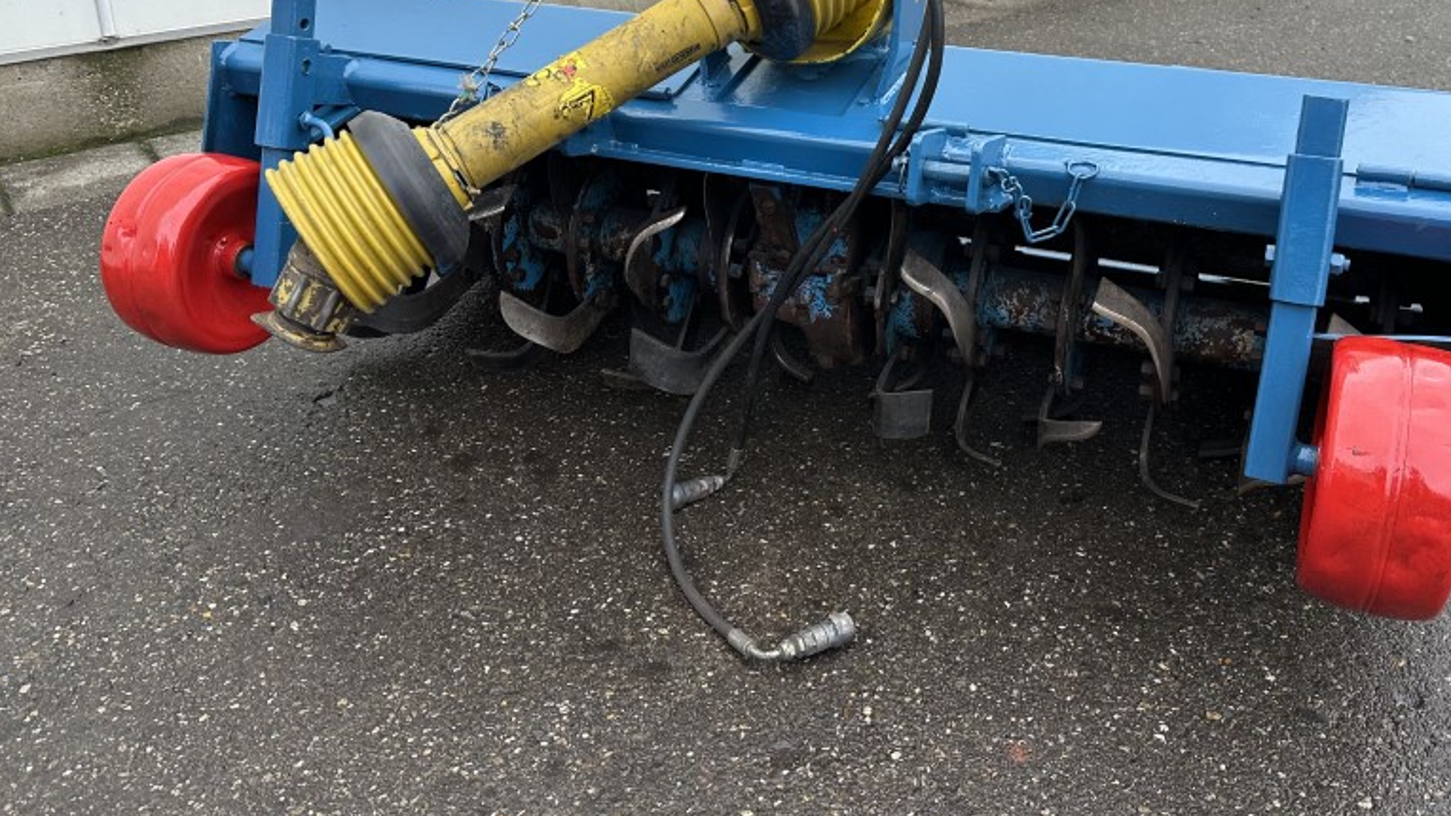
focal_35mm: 35
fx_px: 1346
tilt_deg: -20.7
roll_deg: -1.5
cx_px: 806
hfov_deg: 56.5
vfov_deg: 33.0
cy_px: 203
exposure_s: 1/943
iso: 80
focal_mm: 6.86
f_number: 1.78
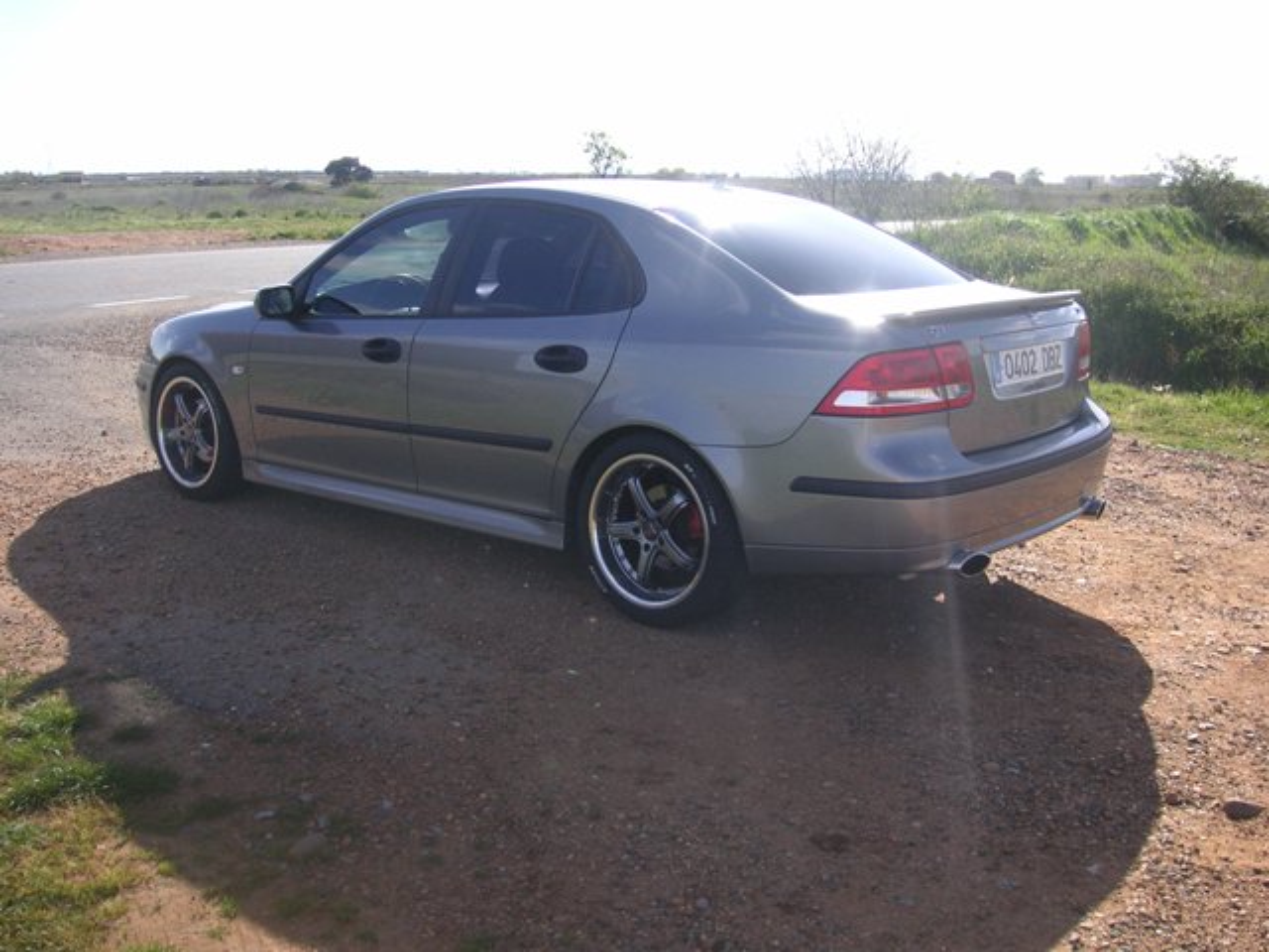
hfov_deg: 50.1
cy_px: 476
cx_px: 634
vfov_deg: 38.7
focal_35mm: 37
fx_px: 1356
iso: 50
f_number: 2.8
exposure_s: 1/750
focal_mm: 6.1
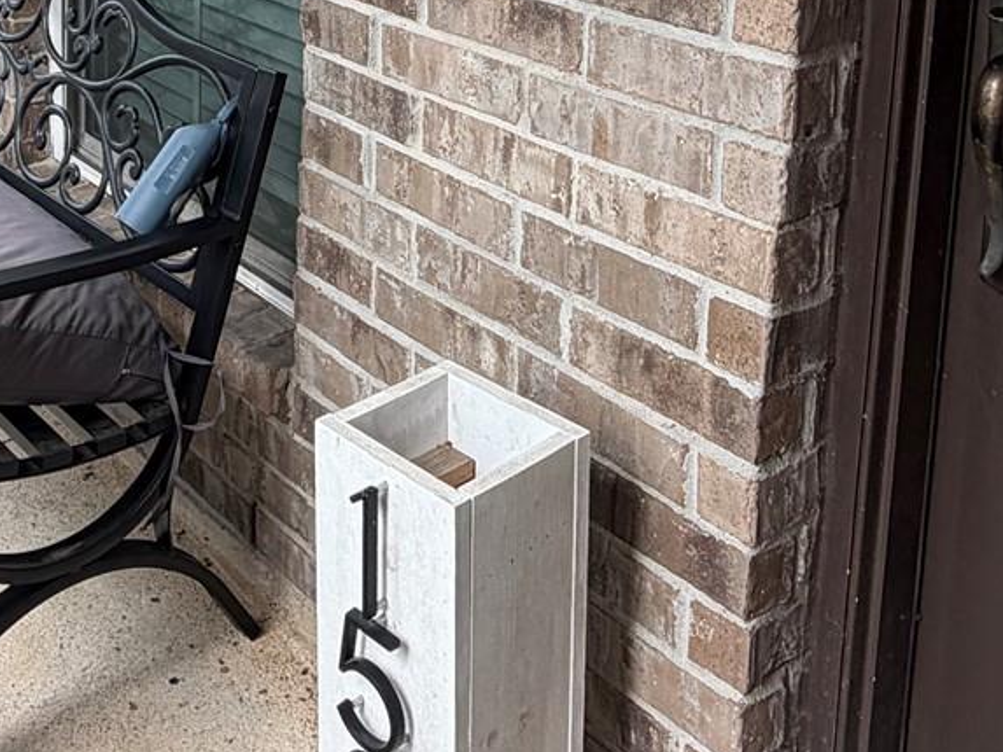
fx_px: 1449
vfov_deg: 26.5
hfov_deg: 37.8
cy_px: -107
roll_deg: -0.7
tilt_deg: -9.3
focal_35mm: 50
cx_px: 336
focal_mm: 2.22
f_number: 2.2
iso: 50
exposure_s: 1/502
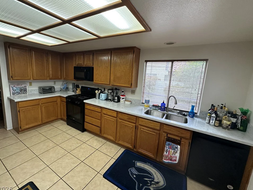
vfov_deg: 81.7
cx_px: 119
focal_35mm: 15
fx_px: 110
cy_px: 92
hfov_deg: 98.1
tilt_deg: -8.9
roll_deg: -3.1
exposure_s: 1/120
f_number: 2.2
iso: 160
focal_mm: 2.22
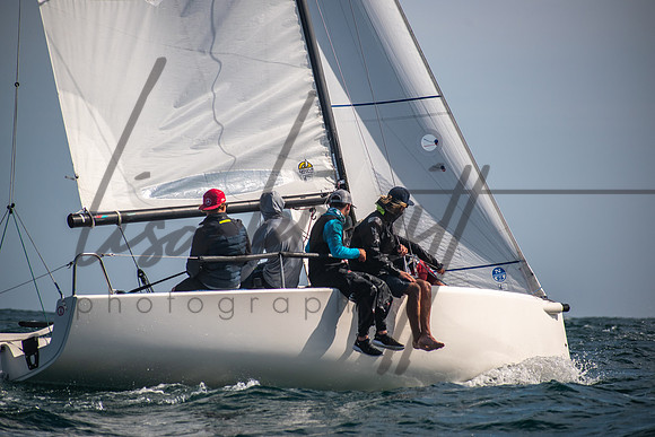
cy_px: 218
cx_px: 328
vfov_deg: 4.8
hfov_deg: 7.2
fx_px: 5186
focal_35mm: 285
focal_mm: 190
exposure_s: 1/2000
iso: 200
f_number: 6.3
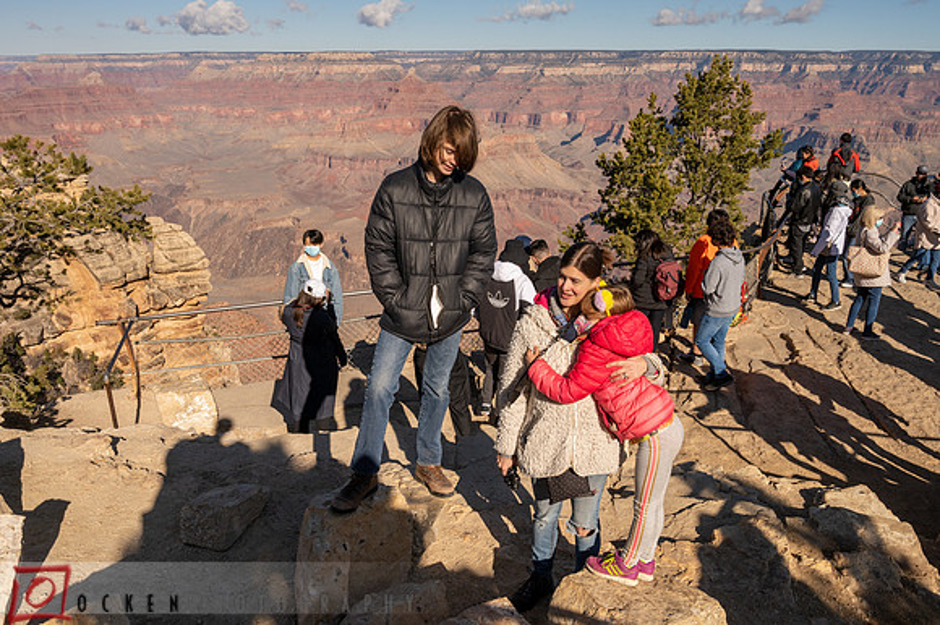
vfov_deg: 43.8
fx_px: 778
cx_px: 471
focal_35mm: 30
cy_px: 313
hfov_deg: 62.3
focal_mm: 27.5
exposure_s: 1/1600
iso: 400
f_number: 8
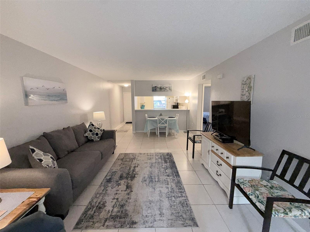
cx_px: 155
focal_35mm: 14
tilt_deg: -7.4
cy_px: 116
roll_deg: +0.4
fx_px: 125
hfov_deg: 102.1
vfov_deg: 85.7
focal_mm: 2.22
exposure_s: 1/120
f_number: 2.2
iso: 250
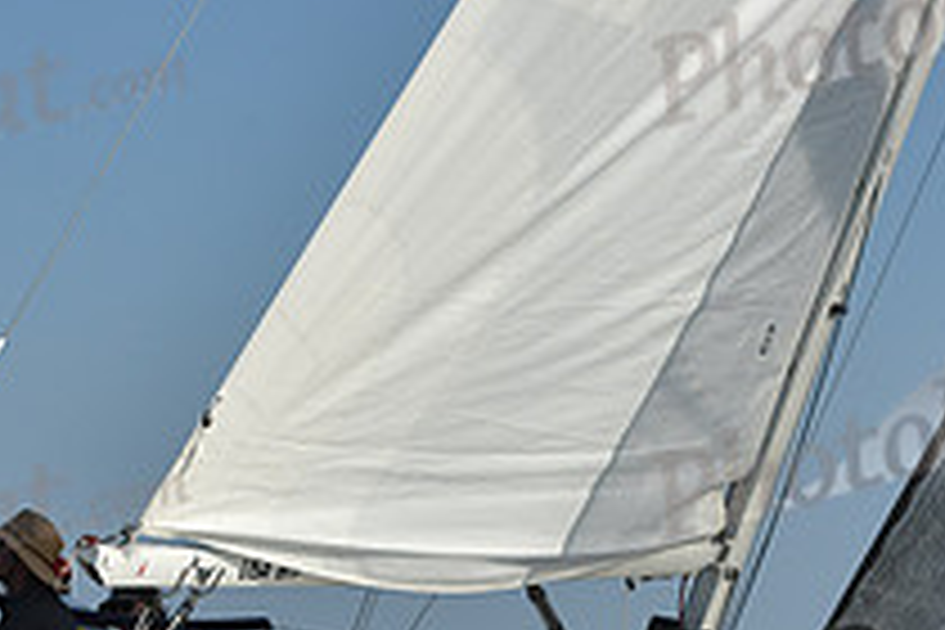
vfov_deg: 7.1
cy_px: 722
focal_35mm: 193
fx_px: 5066
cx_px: 423
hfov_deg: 10.7
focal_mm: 70
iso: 250
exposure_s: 1/1250
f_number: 9
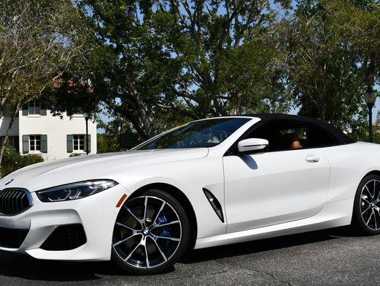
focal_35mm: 52
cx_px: 199
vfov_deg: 28.0
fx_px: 571
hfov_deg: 36.8
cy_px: 147
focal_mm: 22
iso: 100
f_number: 10
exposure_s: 1/400
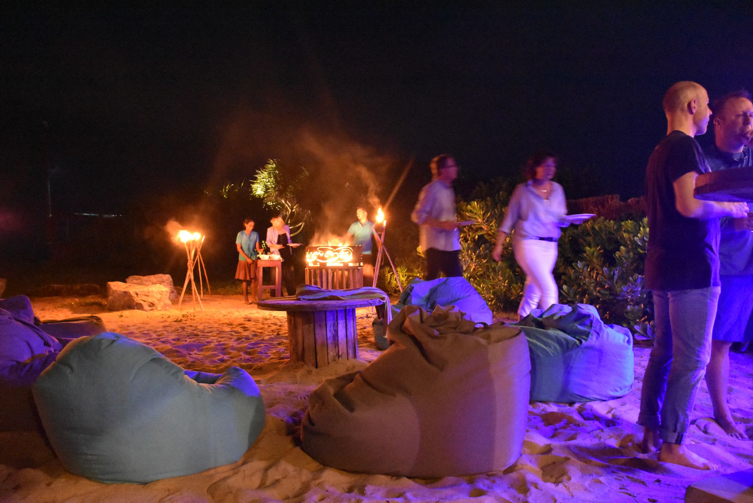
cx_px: 376
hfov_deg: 61.9
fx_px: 628
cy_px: 252
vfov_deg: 43.6
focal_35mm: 30
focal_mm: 20
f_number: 3.5
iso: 12800
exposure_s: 1/15
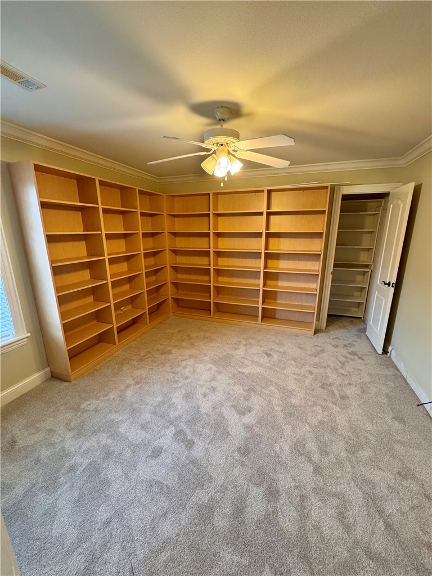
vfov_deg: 102.1
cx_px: 216
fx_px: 233
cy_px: 288
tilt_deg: -13.7
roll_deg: +0.4
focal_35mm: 14
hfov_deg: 85.7
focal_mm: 2.22
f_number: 2.2
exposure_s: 1/60
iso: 250
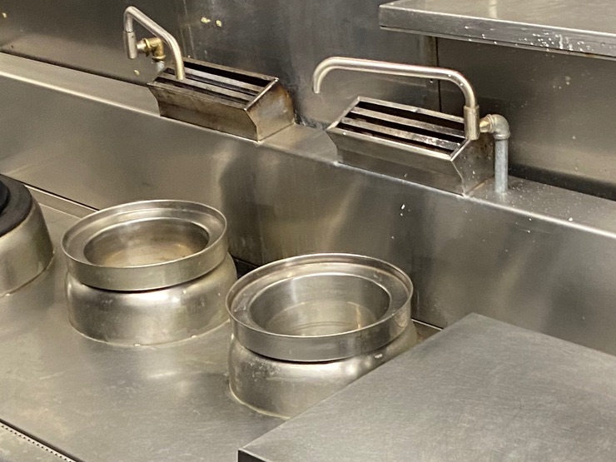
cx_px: 293
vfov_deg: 19.6
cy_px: 507
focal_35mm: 72
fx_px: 1281
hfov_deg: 27.0
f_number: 1.8
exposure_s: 1/50
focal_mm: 4.25
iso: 250
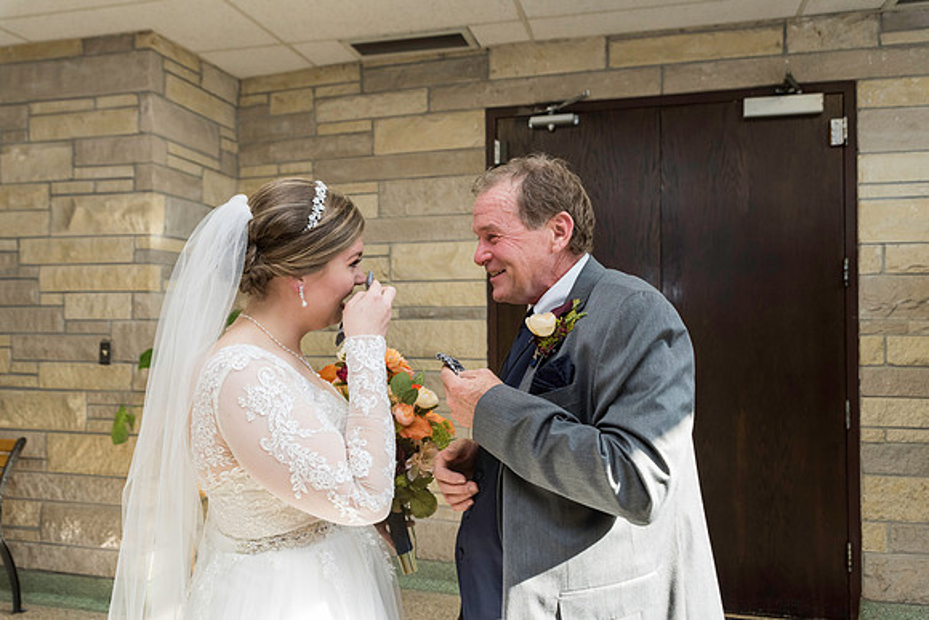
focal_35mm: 29
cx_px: 464
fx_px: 749
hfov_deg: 63.6
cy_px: 310
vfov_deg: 45.0
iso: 640
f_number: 4.5
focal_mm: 29
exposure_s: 1/200
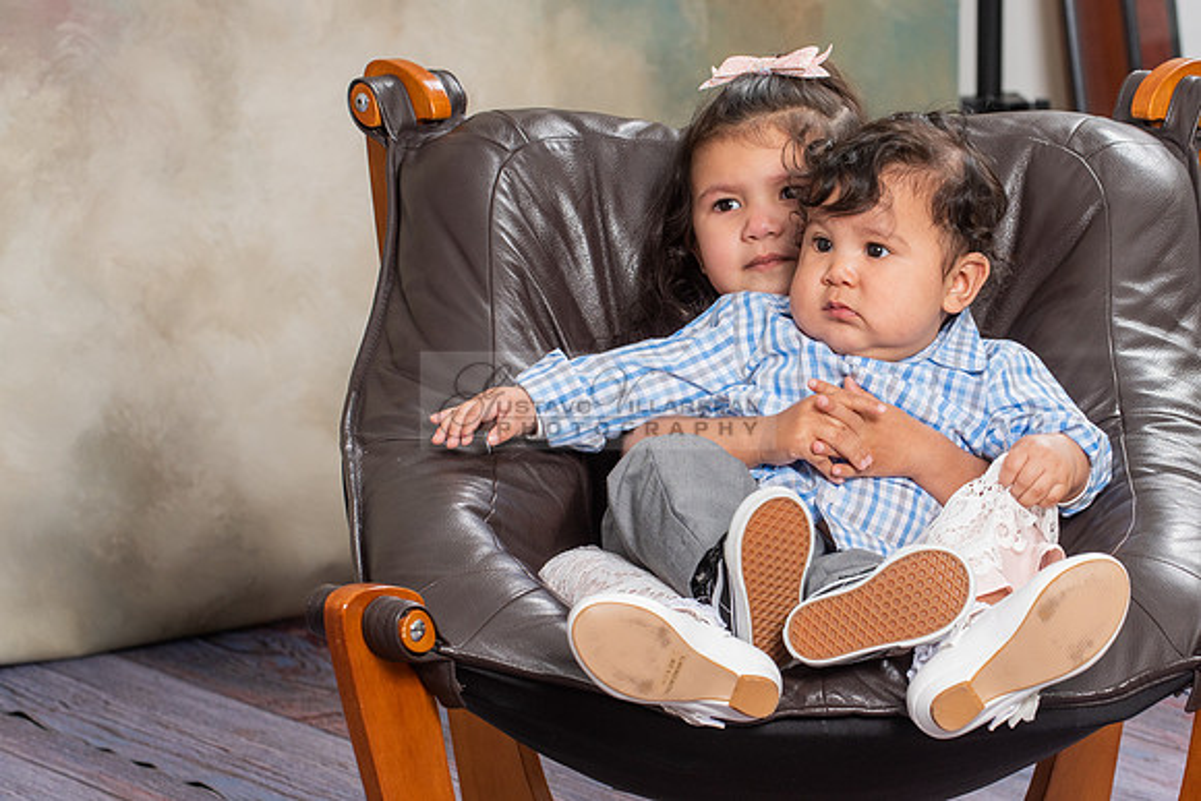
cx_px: 809
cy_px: 424
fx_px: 6145
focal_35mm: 184
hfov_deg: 11.1
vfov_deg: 7.5
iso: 200
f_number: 5.6
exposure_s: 1/125
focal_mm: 116
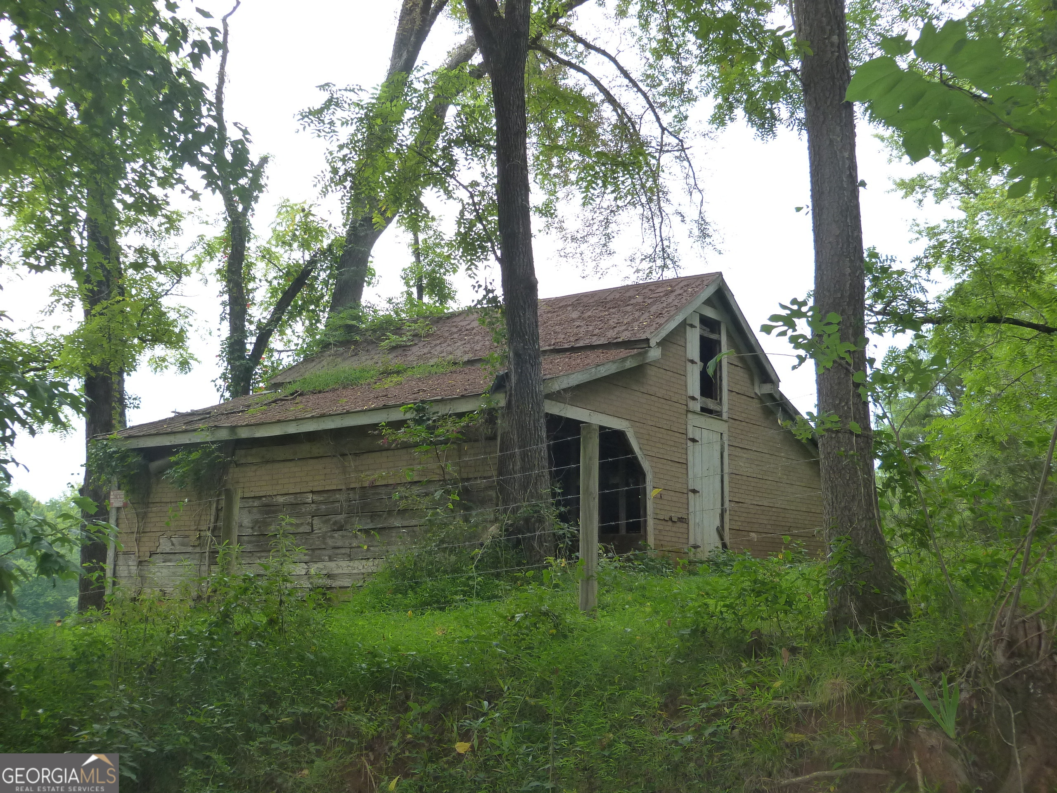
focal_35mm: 42
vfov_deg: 34.3
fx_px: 1282
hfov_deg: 44.8
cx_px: 528
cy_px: 396
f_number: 3.2
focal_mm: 7.4
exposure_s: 1/125
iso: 160
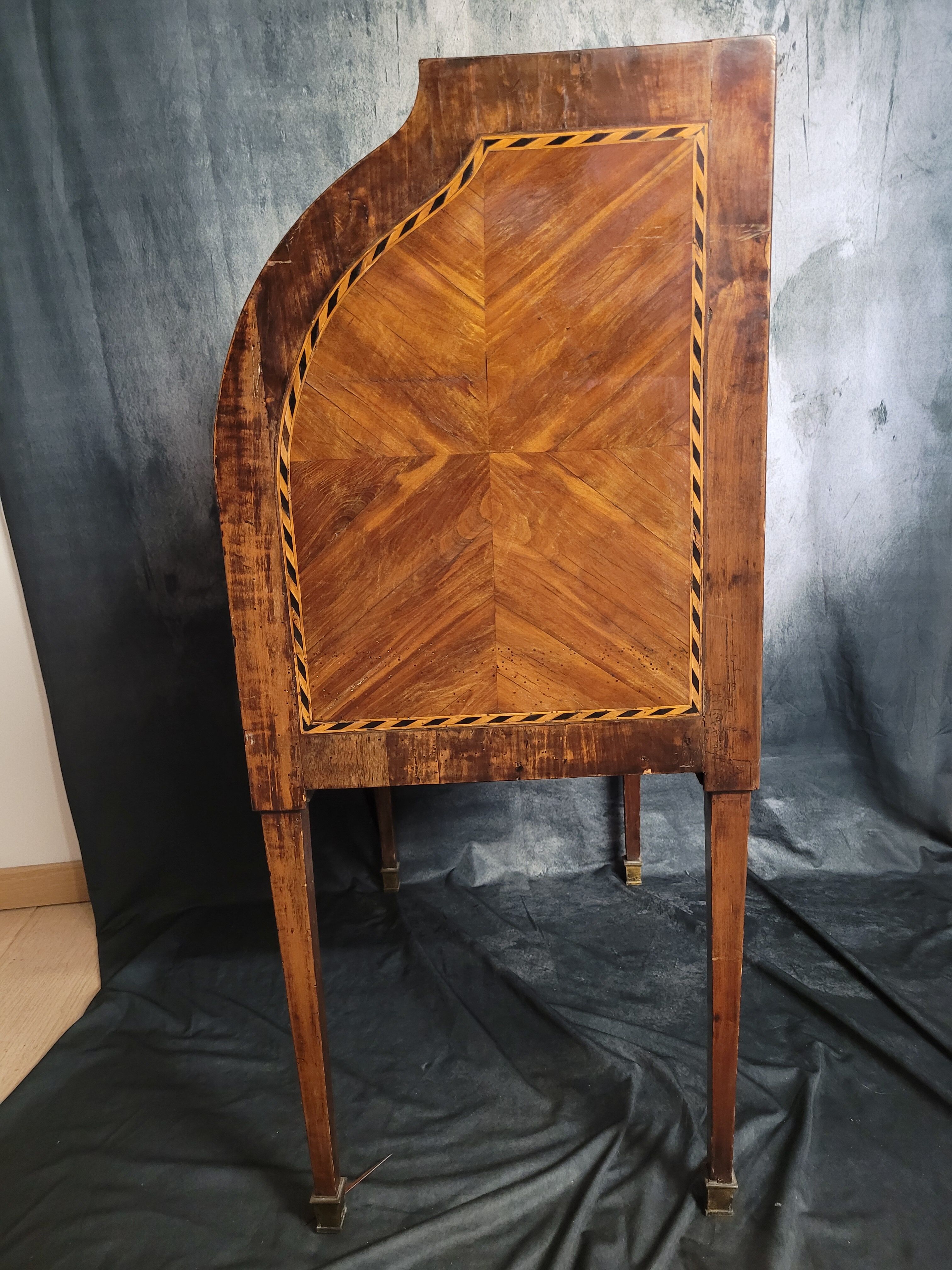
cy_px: 635
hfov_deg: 53.1
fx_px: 953
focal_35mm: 26
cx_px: 476
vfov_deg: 67.3
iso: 640
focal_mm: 5.4
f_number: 1.8
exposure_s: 1/25
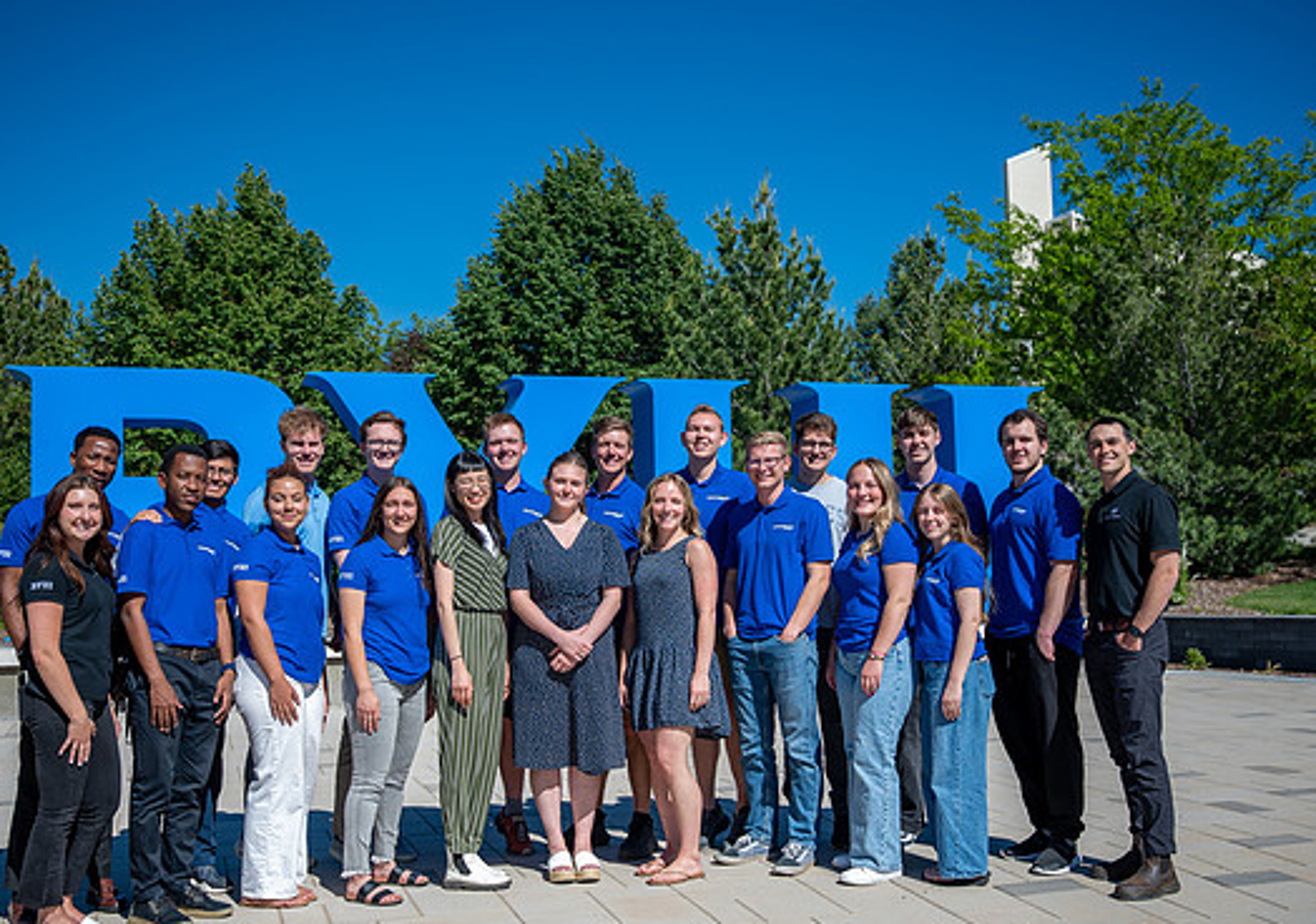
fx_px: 1524
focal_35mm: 41
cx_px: 634
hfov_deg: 46.7
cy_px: 486
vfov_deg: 33.7
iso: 125
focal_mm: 31
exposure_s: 1/2500
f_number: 2.8
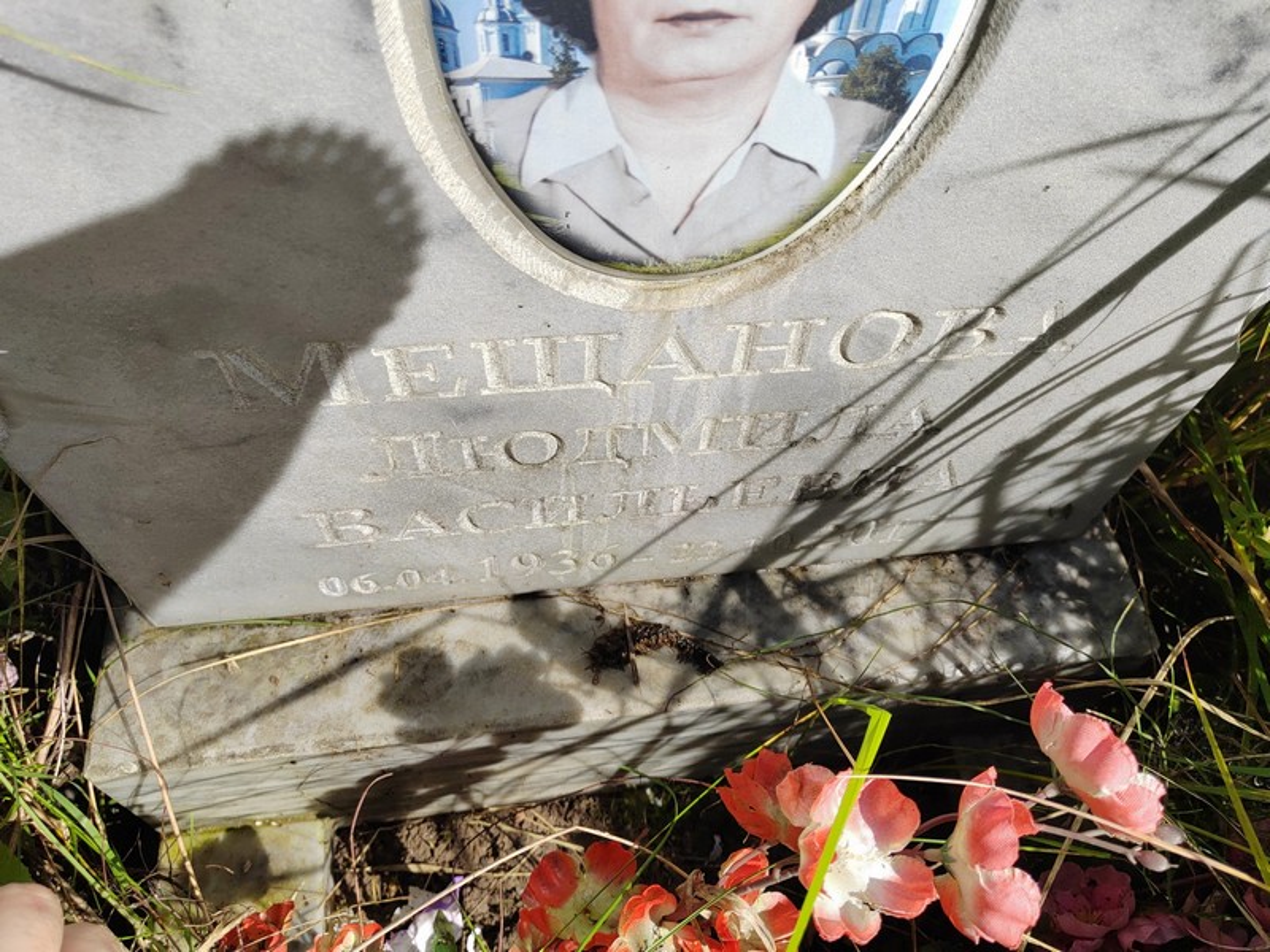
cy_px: 476
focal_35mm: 27
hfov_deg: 65.3
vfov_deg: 51.4
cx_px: 635
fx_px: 991
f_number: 1.9
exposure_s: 1/1600
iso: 100
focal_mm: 5.52
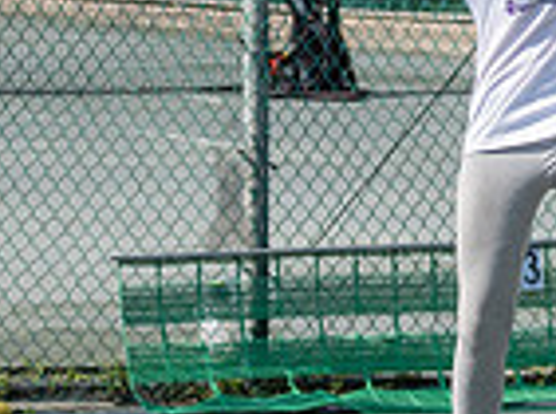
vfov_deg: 3.4
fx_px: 6953
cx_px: 705
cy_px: 117
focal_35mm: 434
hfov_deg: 4.6
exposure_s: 1/2000
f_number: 4.5
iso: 250
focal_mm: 92
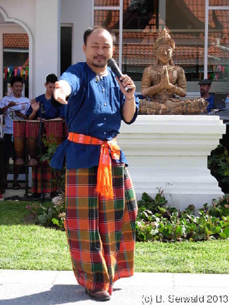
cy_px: 152
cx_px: 114
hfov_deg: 16.6
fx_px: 785
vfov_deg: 22.0
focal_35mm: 89
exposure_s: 1/287
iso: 79
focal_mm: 14.7
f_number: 3.8
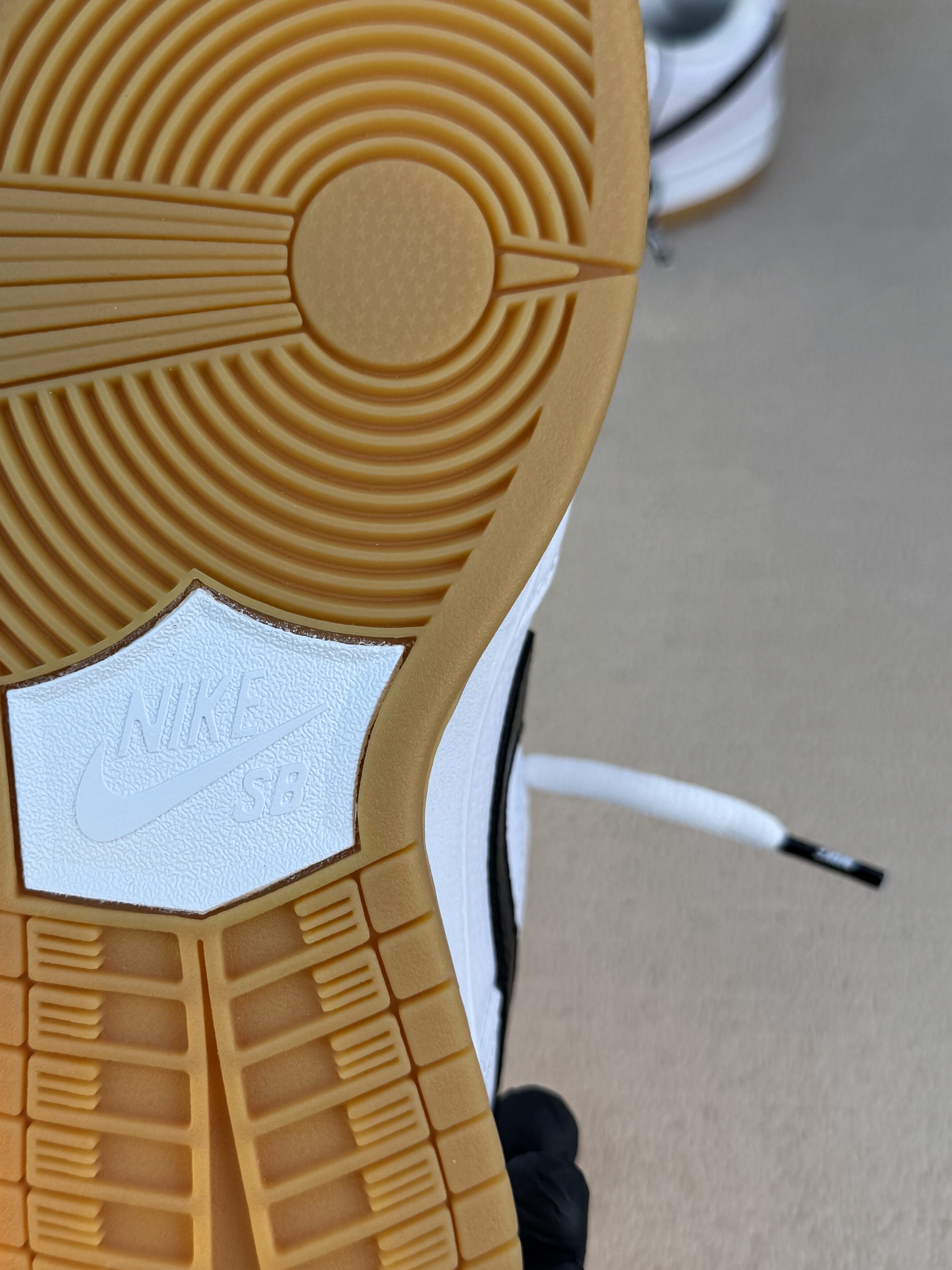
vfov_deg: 47.9
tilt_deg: -57.1
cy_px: 649
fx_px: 1430
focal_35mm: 39
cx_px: 284
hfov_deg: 36.3
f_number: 1.78
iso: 80
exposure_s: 1/1193
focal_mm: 6.76
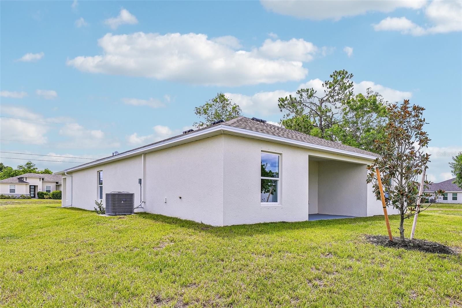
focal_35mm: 21
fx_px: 269
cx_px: 231
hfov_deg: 81.2
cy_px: 154
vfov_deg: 59.5
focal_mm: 14
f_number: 8
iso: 50
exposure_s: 1/200
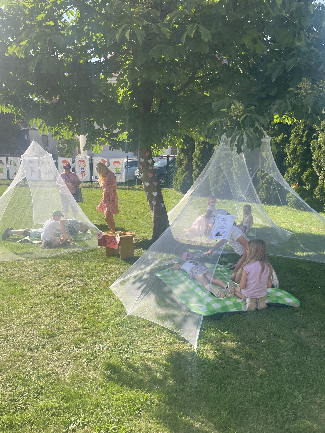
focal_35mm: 26
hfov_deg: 53.1
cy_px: 216
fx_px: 325
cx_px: 162
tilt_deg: -9.7
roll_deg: -0.1
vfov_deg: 67.3
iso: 32
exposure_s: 1/1247
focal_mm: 4.2
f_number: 1.6
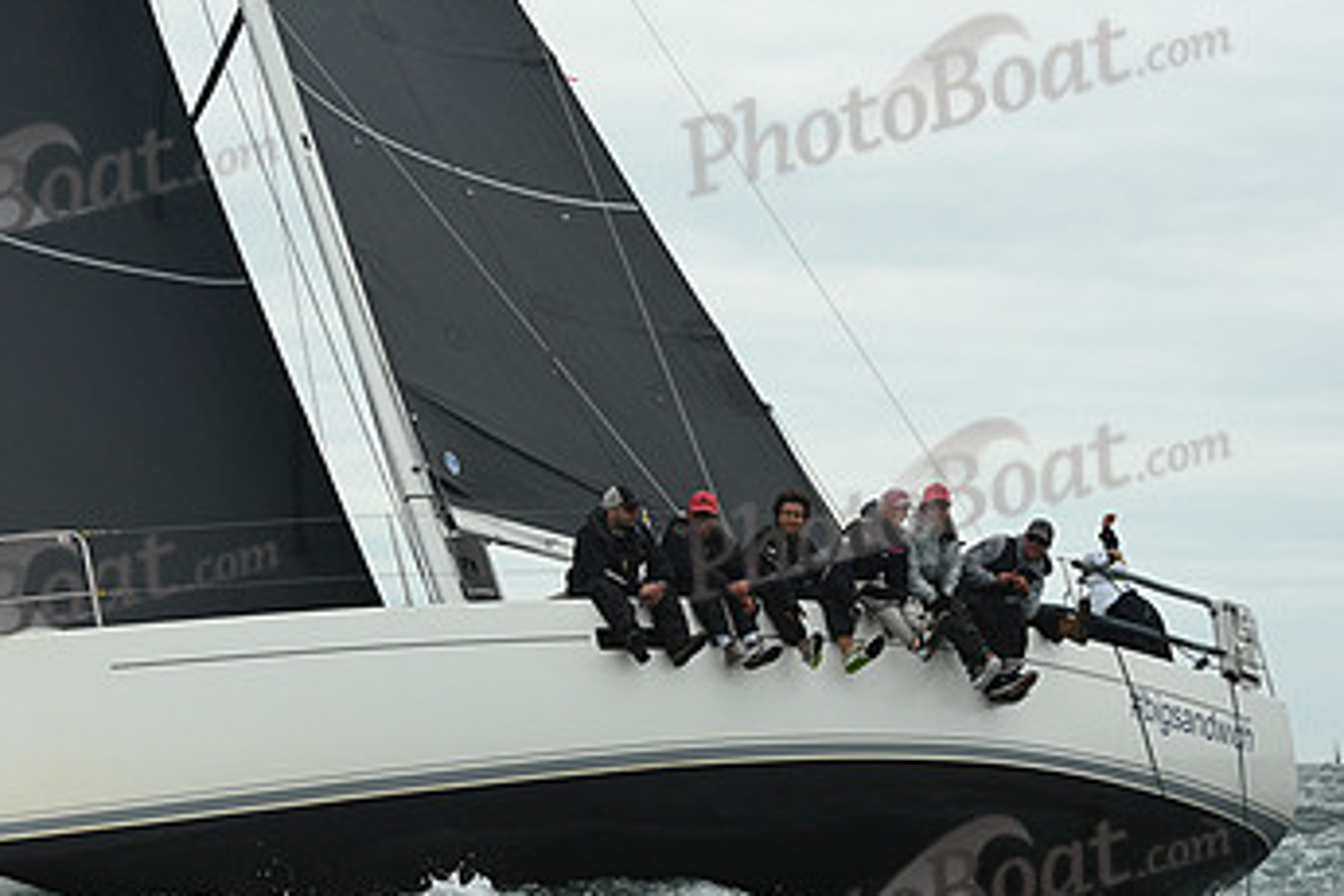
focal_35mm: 131
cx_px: 483
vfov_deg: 10.5
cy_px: 353
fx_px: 4890
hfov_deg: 15.6
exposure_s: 1/800
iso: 400
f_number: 7.1
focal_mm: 78
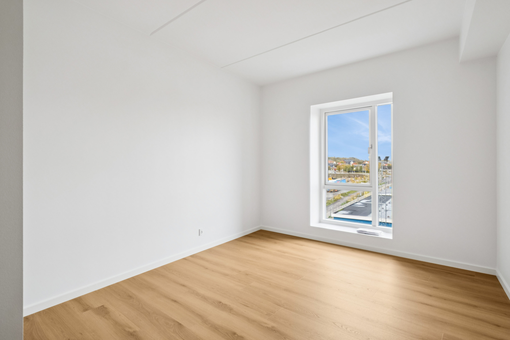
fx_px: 241
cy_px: 170
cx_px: 255
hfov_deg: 93.3
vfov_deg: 70.4
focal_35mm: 17
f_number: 8
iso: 500
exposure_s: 1/13
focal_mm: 11.5
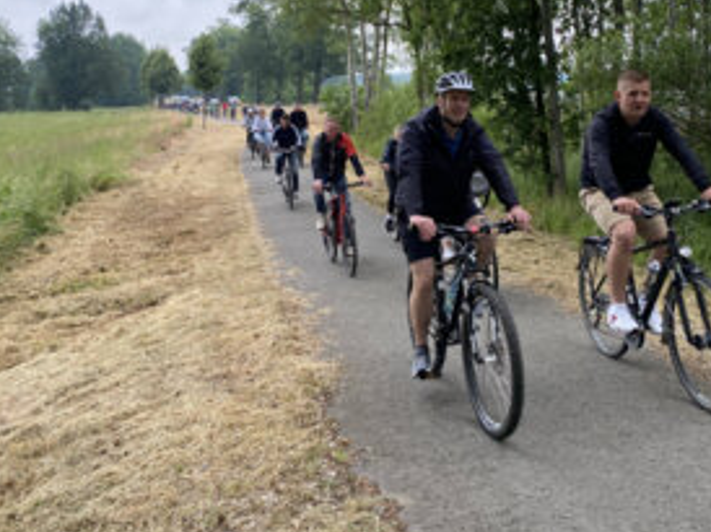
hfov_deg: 48.8
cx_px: 410
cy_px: 169
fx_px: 780
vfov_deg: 37.2
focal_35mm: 38
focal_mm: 4.2
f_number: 1.8
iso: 32
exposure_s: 1/497
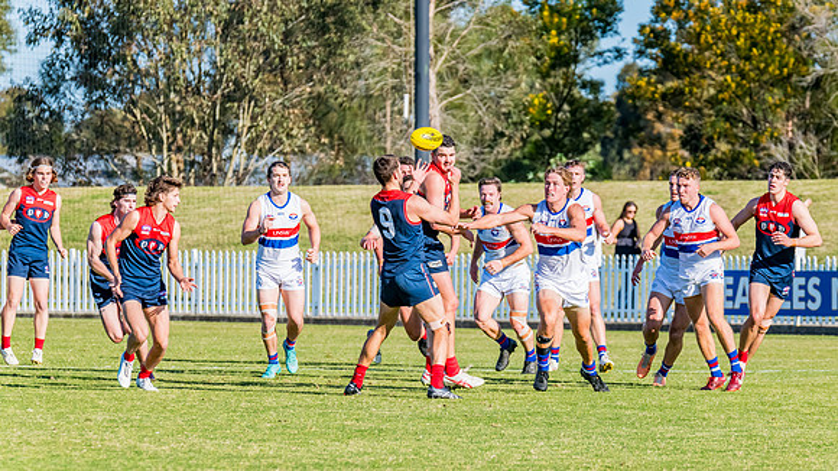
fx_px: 7772
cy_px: 229
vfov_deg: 3.5
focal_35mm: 350
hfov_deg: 6.2
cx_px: 443
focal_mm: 310
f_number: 9
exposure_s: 1/1600
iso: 800
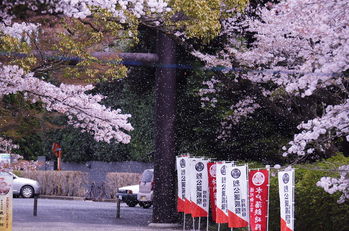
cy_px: 116
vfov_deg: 4.9
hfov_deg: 7.4
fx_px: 2687
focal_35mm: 278
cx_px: 174
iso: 200
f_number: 5.6
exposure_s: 1/640
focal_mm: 185
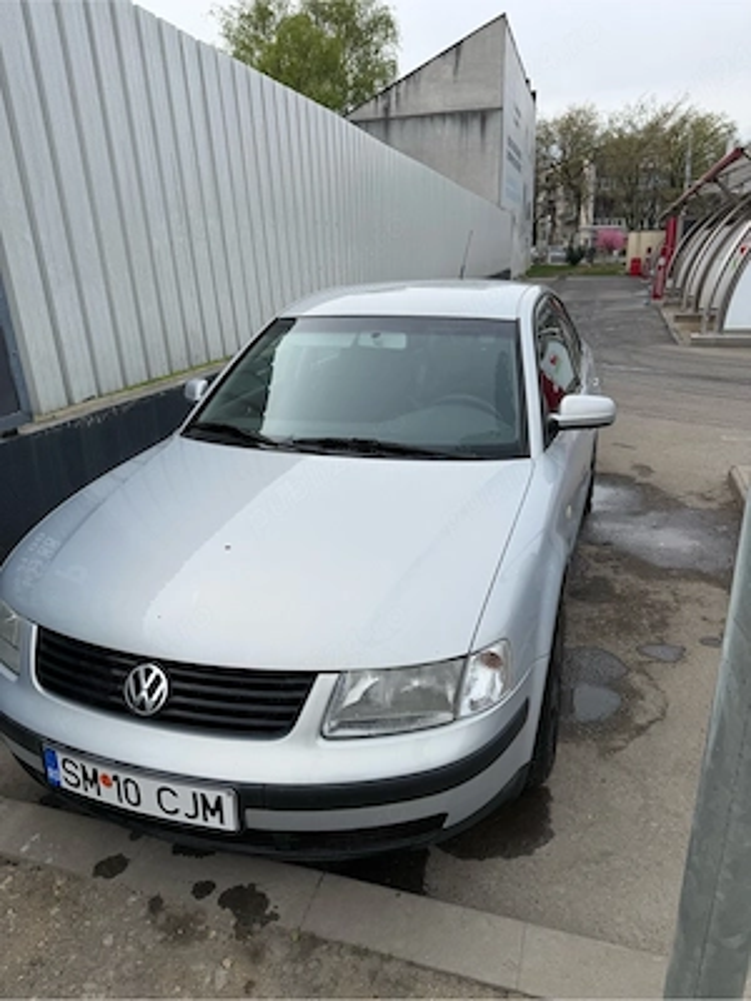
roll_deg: +3.0
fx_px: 694
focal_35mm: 24
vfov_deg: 71.6
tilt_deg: -19.4
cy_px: 500
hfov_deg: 56.8
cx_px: 376
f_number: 1.78
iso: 80
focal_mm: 6.76
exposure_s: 1/3279
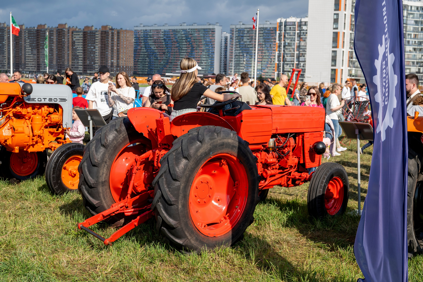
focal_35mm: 51
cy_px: 141
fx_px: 599
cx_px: 212
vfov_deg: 26.5
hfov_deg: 38.9
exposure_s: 1/3200
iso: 800
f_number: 5.6
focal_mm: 51
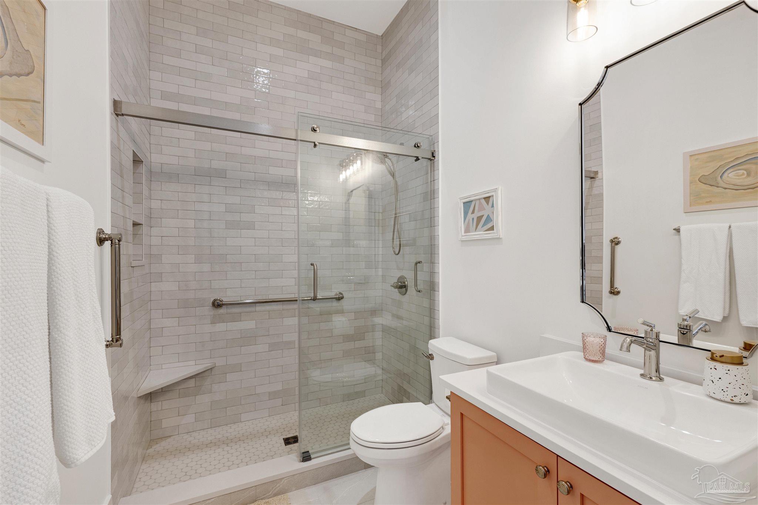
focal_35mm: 15
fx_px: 316
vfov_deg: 77.3
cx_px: 379
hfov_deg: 100.4
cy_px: 252
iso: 400
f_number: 11
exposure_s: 1/5
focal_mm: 15
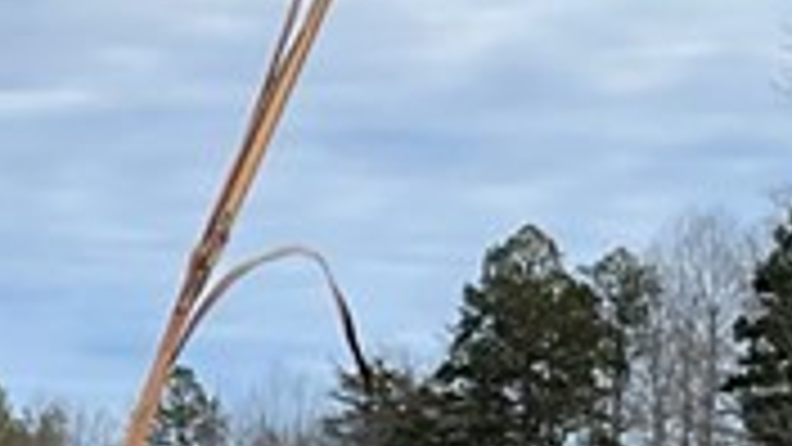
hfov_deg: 10.7
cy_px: 721
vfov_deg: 6.5
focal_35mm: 184
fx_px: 3864
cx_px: -814
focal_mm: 3
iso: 25
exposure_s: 1/1076
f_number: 1.8
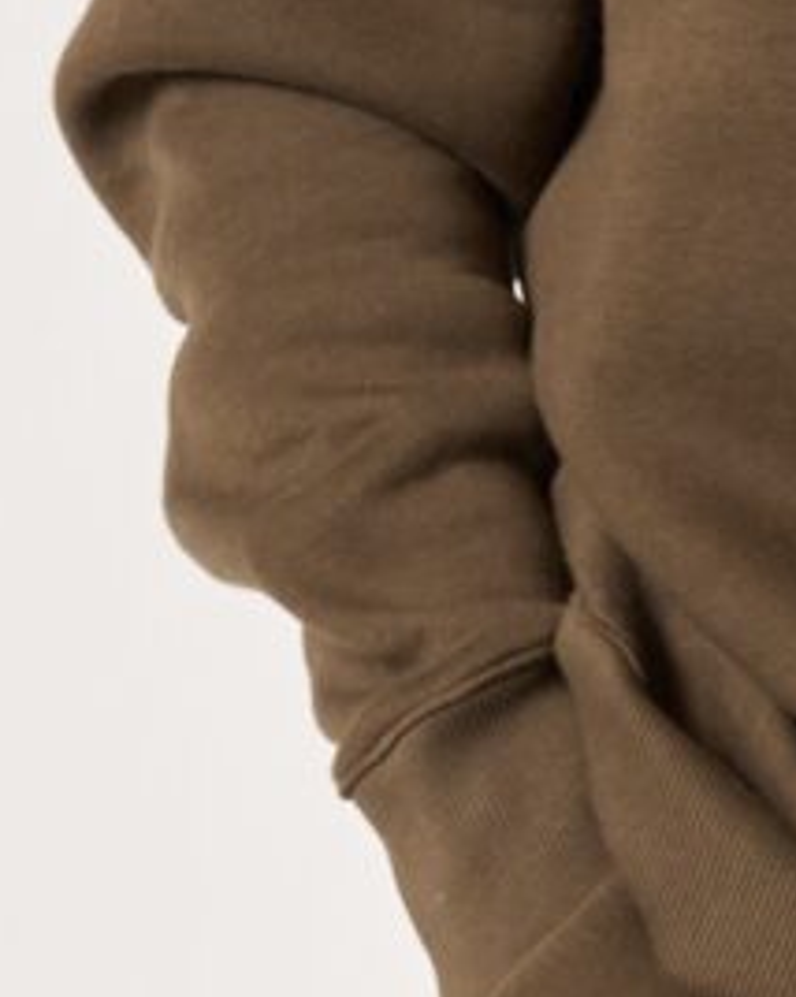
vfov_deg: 7.7
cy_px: 796
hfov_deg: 6.1
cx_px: 1125
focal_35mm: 251
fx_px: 7400
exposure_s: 1/160
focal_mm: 28
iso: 320
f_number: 6.3
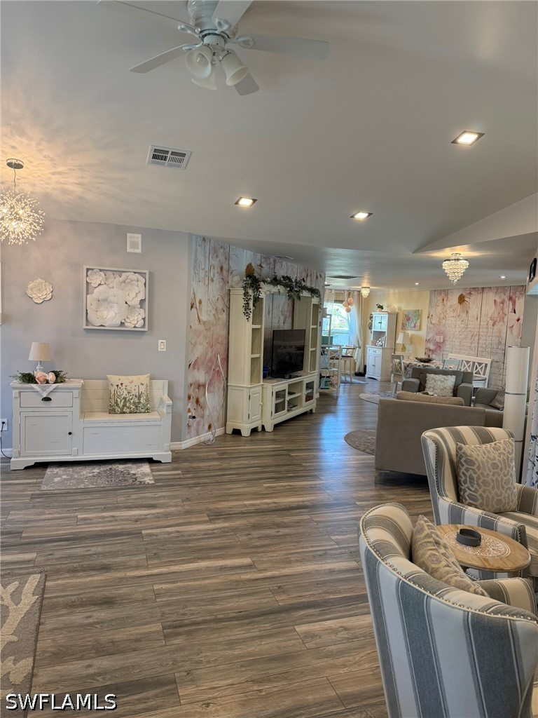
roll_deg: -2.7
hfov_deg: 56.8
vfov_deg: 71.6
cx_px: 269
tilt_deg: -4.1
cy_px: 359
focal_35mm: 24
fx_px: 497
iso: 200
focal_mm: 6.76
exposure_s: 1/146
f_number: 1.78
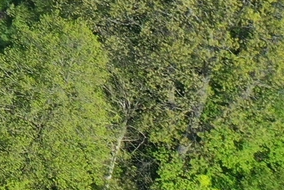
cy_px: -444
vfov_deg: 6.4
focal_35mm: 192
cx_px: -527
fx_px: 1515
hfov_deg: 9.0
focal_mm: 10.26
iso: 400
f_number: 3.5
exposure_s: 1/3200
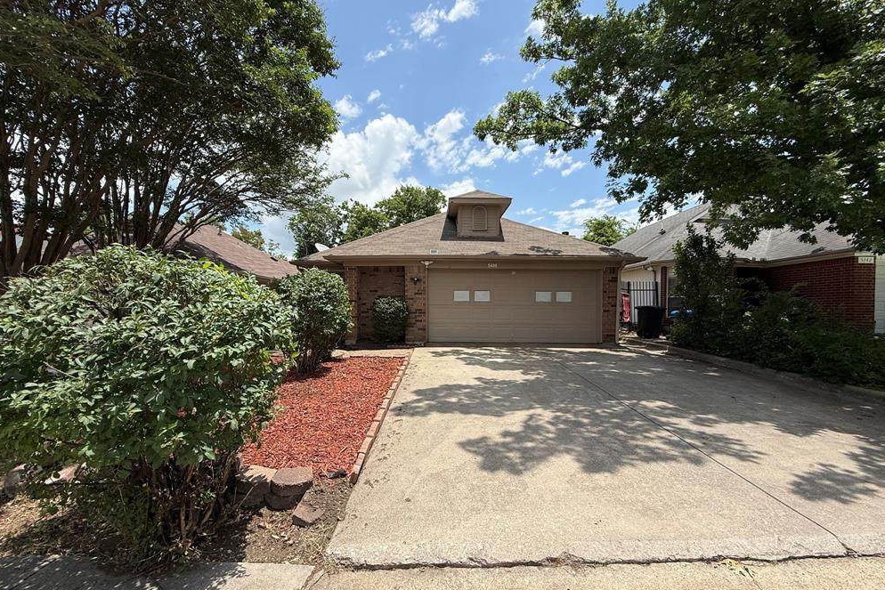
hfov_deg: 100.4
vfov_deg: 77.3
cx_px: 438
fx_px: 369
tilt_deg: -1.1
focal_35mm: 15
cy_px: 313
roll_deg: -0.5
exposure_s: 1/2024
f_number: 2.2
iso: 50
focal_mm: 2.22
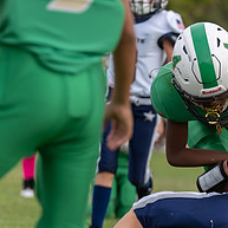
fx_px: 3025
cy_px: 181
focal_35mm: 406
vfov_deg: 4.3
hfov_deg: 4.3
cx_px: 256
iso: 200
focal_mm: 134
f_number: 3.5
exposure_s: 1/1250
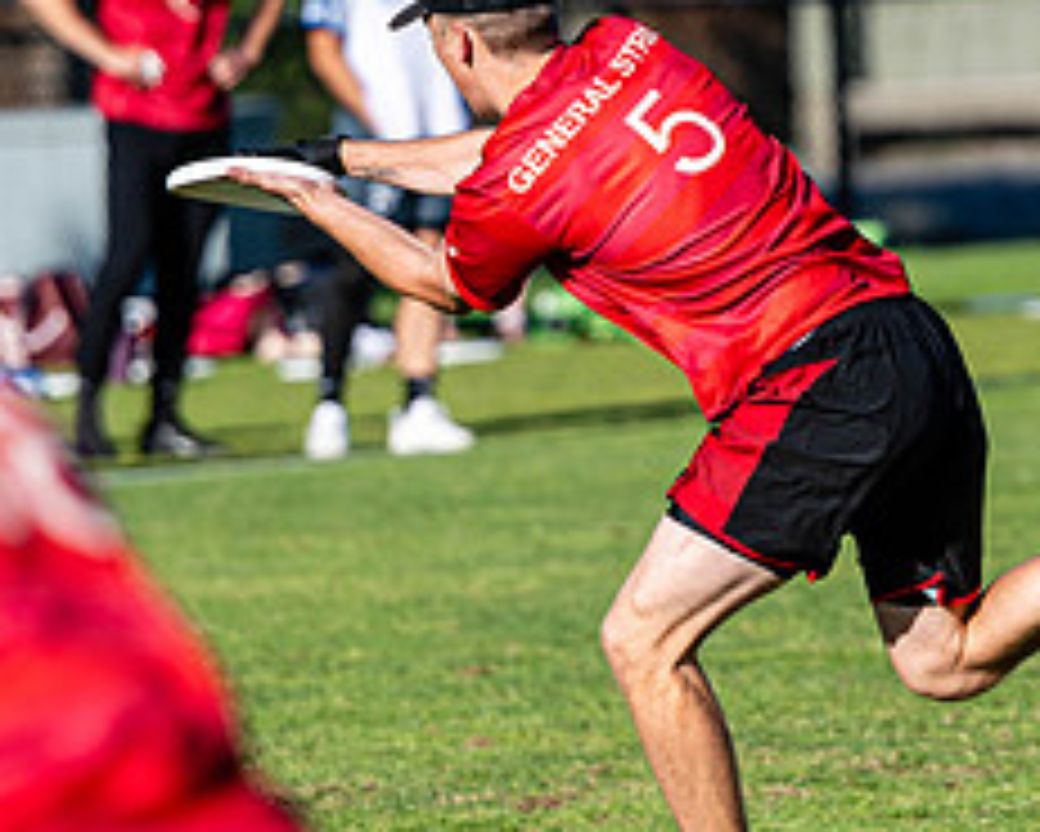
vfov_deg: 2.2
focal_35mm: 708
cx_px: 792
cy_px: 492
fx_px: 21801
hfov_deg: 2.7
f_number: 3.2
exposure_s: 1/1600
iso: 100
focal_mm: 200
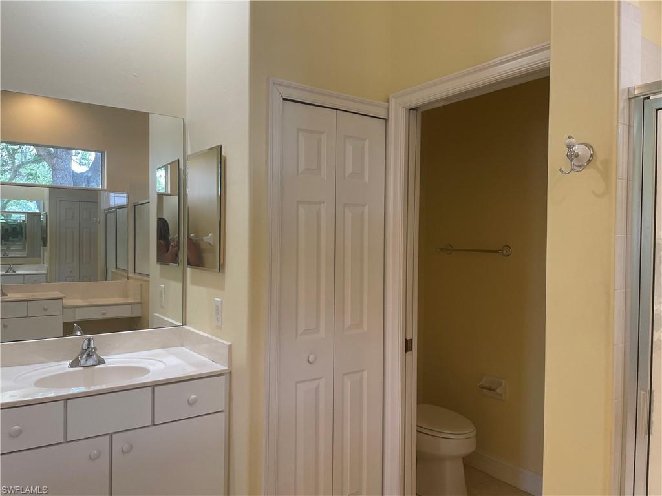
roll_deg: -0.3
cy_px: 248
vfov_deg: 53.1
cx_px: 331
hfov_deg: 67.3
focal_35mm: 26
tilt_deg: -0.5
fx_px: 497
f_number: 1.6
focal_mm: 4.2
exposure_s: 1/120
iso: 125
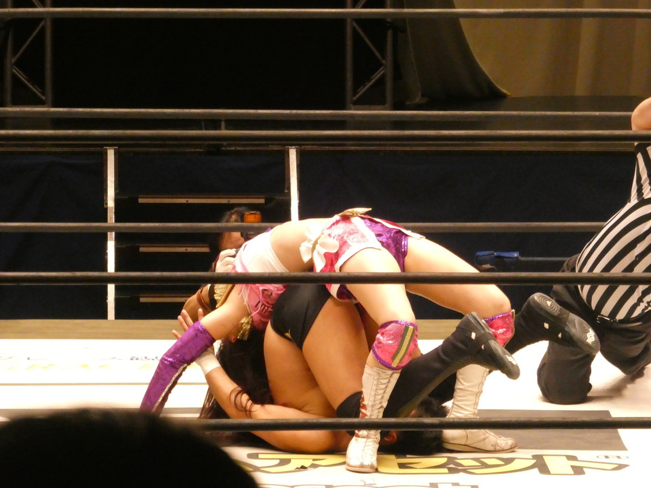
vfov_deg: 5.0
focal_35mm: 300
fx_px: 5642
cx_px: 326
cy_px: 244
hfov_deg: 6.6
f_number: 5.8
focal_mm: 53.8
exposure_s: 1/200
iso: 1600
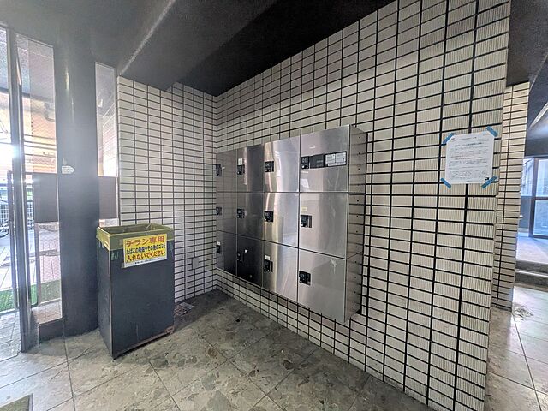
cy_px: 206
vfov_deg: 85.7
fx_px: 222
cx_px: 274
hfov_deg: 102.1
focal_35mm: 14
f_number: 2.2
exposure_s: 1/20
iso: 156
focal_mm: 1.83
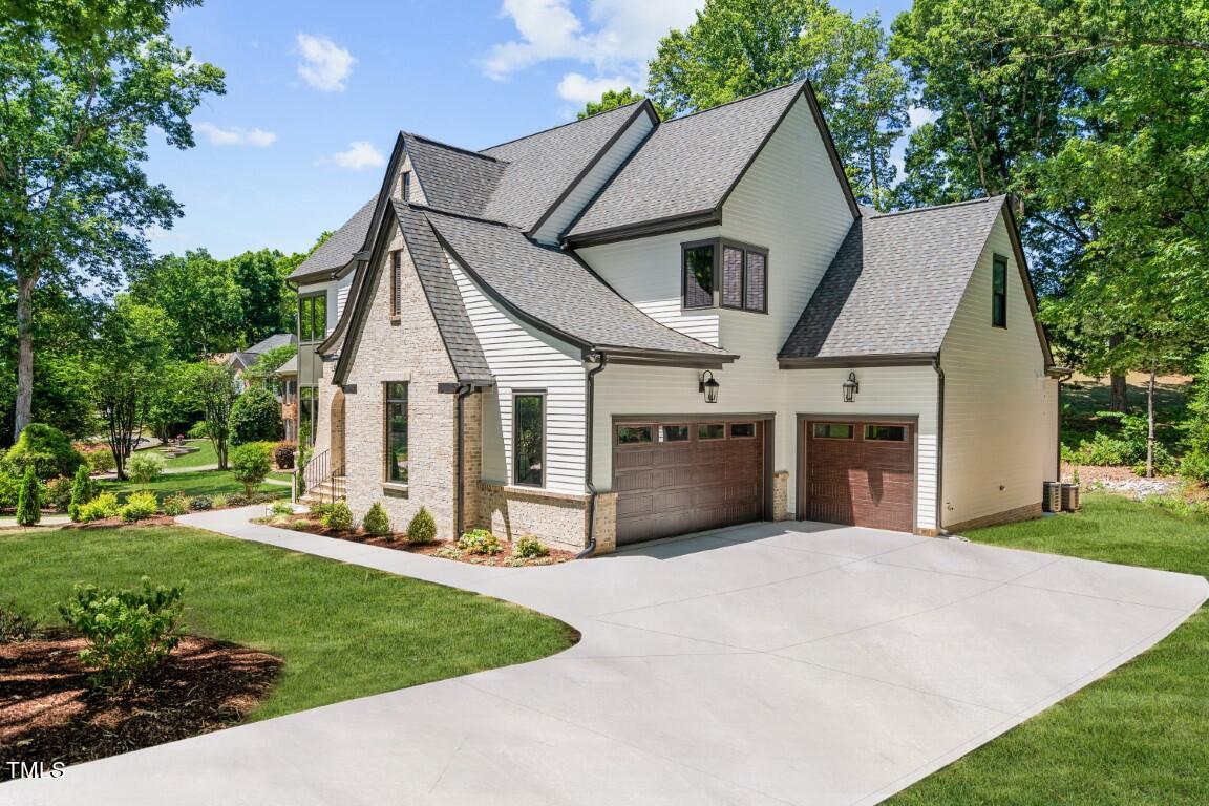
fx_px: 840
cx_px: 604
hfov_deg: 71.5
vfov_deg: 51.3
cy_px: 403
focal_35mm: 25
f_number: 4
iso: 100
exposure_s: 1/200
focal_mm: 25
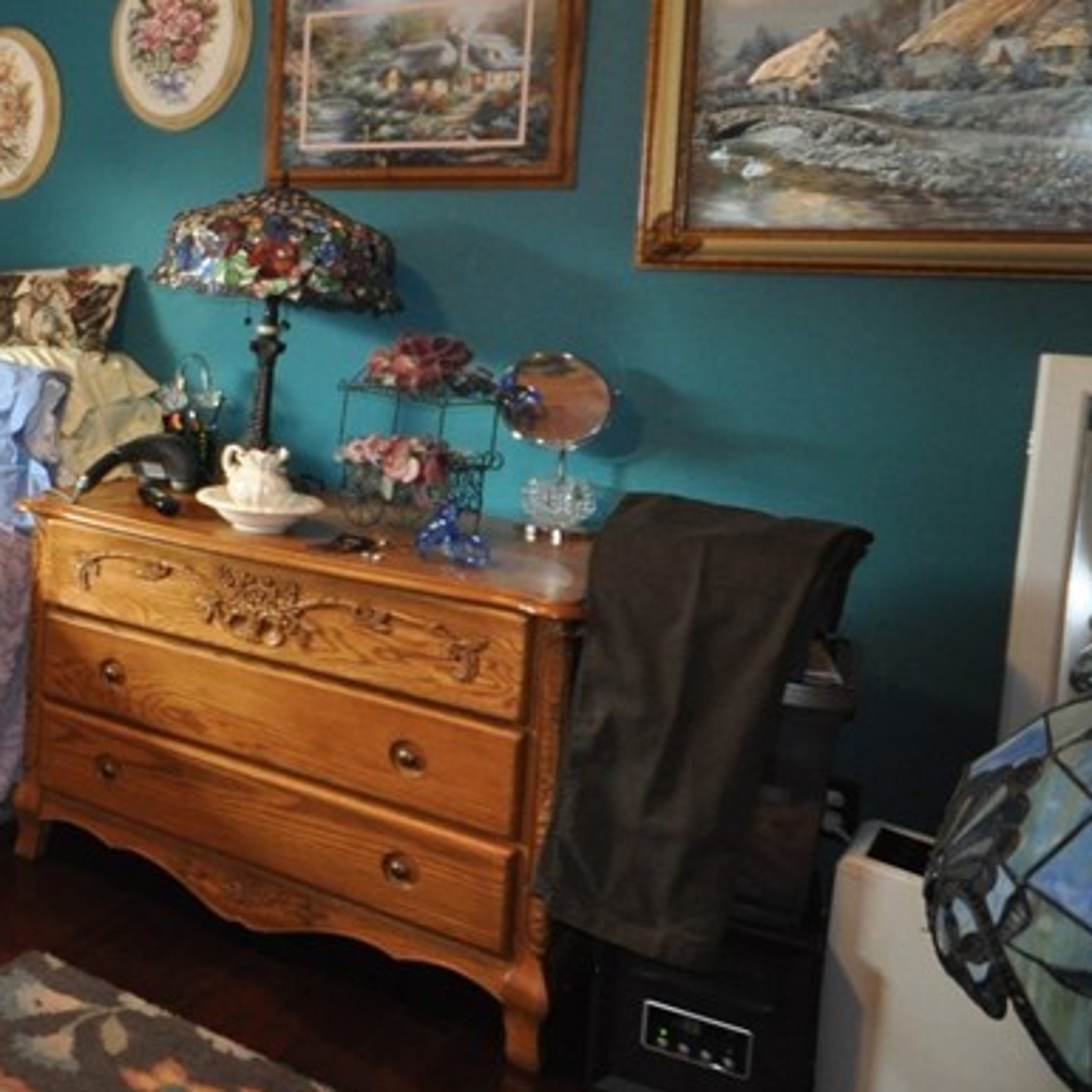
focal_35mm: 36
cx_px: -303
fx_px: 1285
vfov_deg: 45.0
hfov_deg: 34.1
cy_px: 318
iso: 800
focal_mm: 10
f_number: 4
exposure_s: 1/60
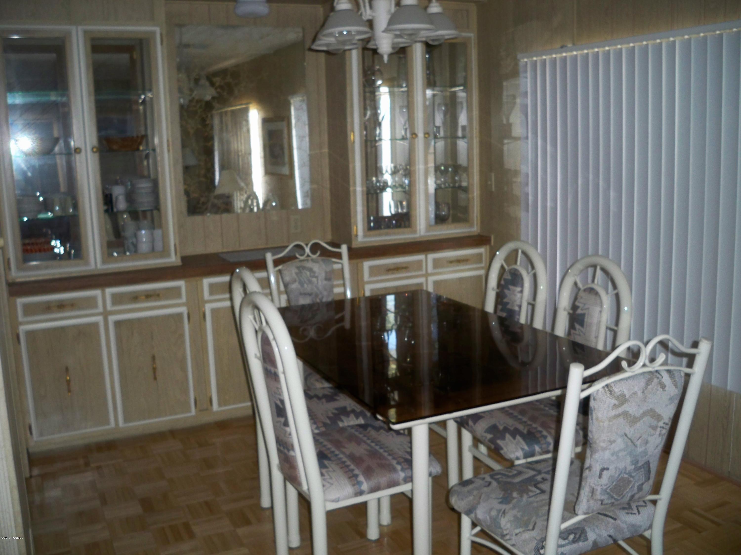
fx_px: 749
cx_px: 370
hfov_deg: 52.6
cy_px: 278
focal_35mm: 35
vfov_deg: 40.7
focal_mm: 6.3
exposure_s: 1/60
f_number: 3.1
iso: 200
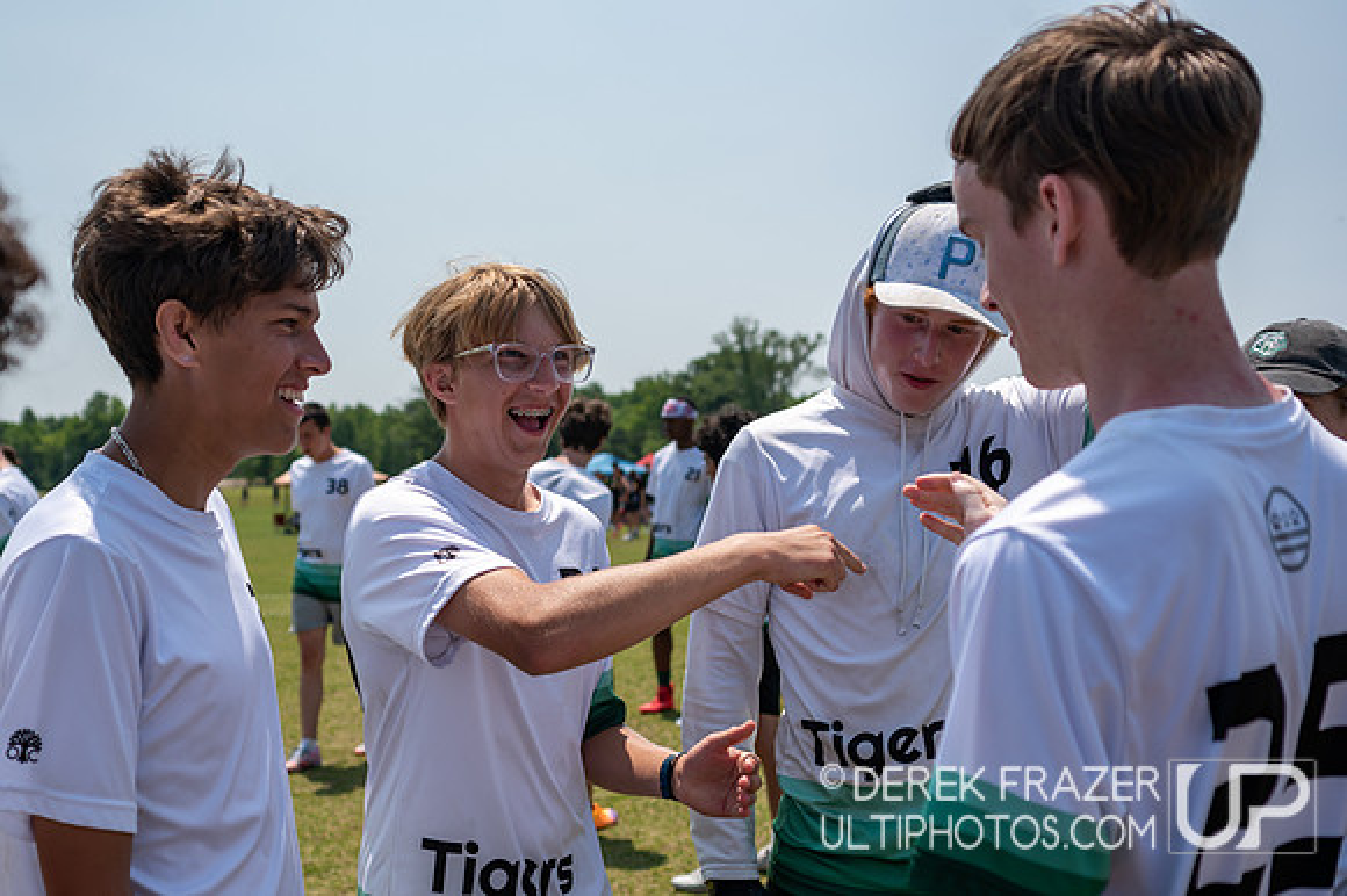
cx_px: 515
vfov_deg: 28.5
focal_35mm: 47
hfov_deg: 41.7
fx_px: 1758
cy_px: 555
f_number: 4.5
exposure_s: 1/1000
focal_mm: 38
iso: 64
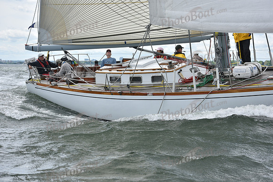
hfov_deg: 22.1
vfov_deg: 14.9
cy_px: 91
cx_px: 136
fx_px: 698
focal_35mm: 92
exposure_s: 1/1250
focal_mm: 92
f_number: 6.3
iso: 320
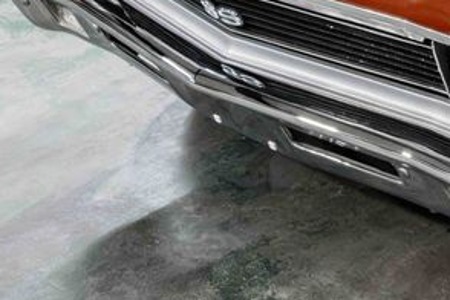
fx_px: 1175
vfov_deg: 14.0
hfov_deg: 19.3
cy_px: -77
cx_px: 649
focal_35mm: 94
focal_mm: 18
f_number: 7.1
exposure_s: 1/100
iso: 4000
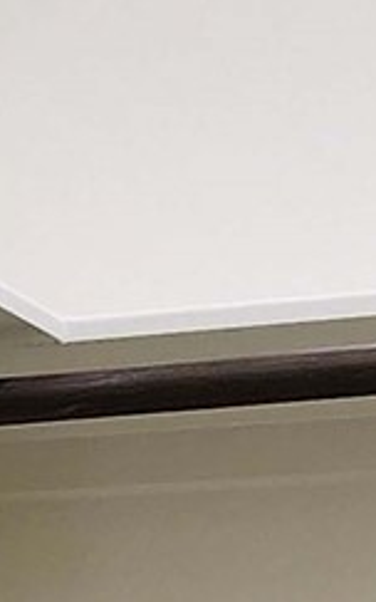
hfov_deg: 11.2
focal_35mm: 116
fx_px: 1901
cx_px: 331
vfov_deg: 17.1
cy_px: 751
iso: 160
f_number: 2.2
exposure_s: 1/60
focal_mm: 2.2
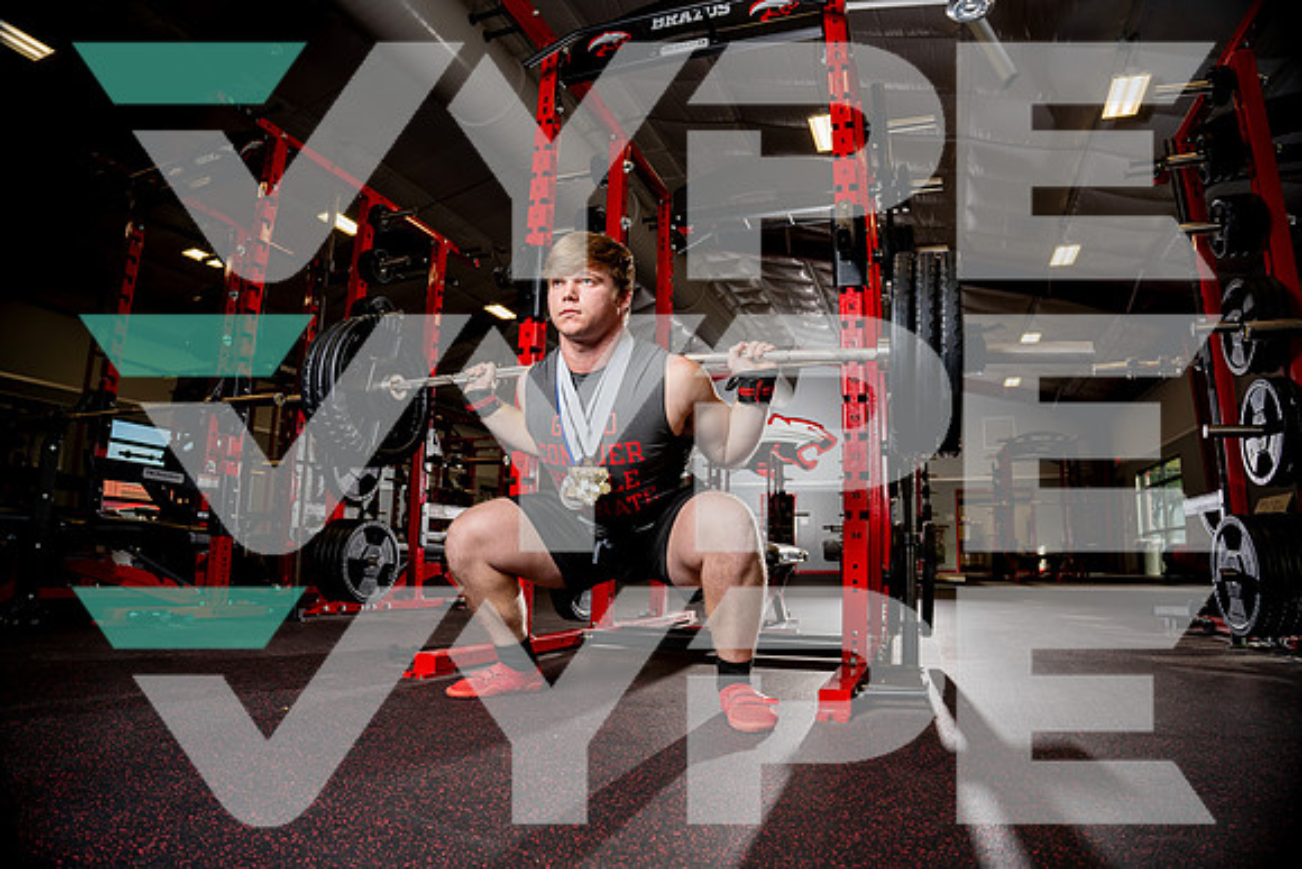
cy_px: 434
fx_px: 723
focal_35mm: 20
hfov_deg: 84.0
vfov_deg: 62.0
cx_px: 651
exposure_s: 1/250
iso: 100
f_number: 4
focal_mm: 20
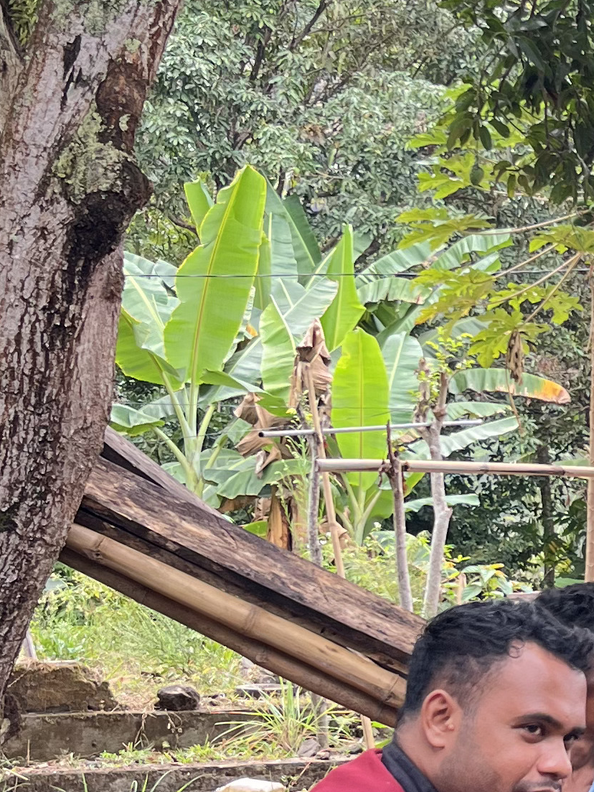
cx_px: 980
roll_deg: -0.6
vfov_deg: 20.6
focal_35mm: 95
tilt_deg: +1.5
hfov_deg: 14.2
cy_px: 421
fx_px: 2172
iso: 40
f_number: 1.6
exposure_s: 1/170
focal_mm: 5.1
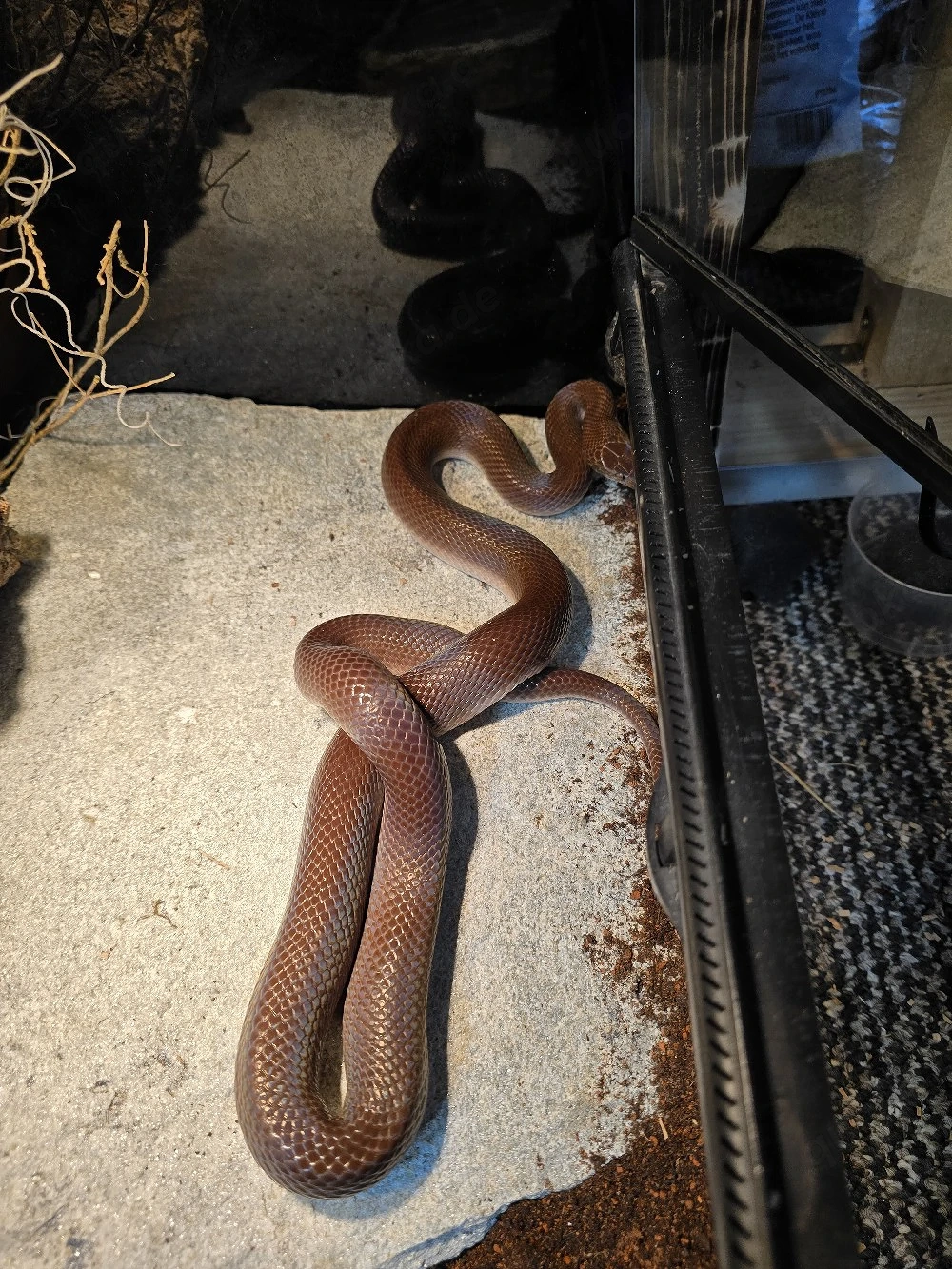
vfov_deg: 73.9
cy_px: 634
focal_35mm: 23
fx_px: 843
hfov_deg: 58.9
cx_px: 476
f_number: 1.7
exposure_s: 1/101
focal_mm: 6.3
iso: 50
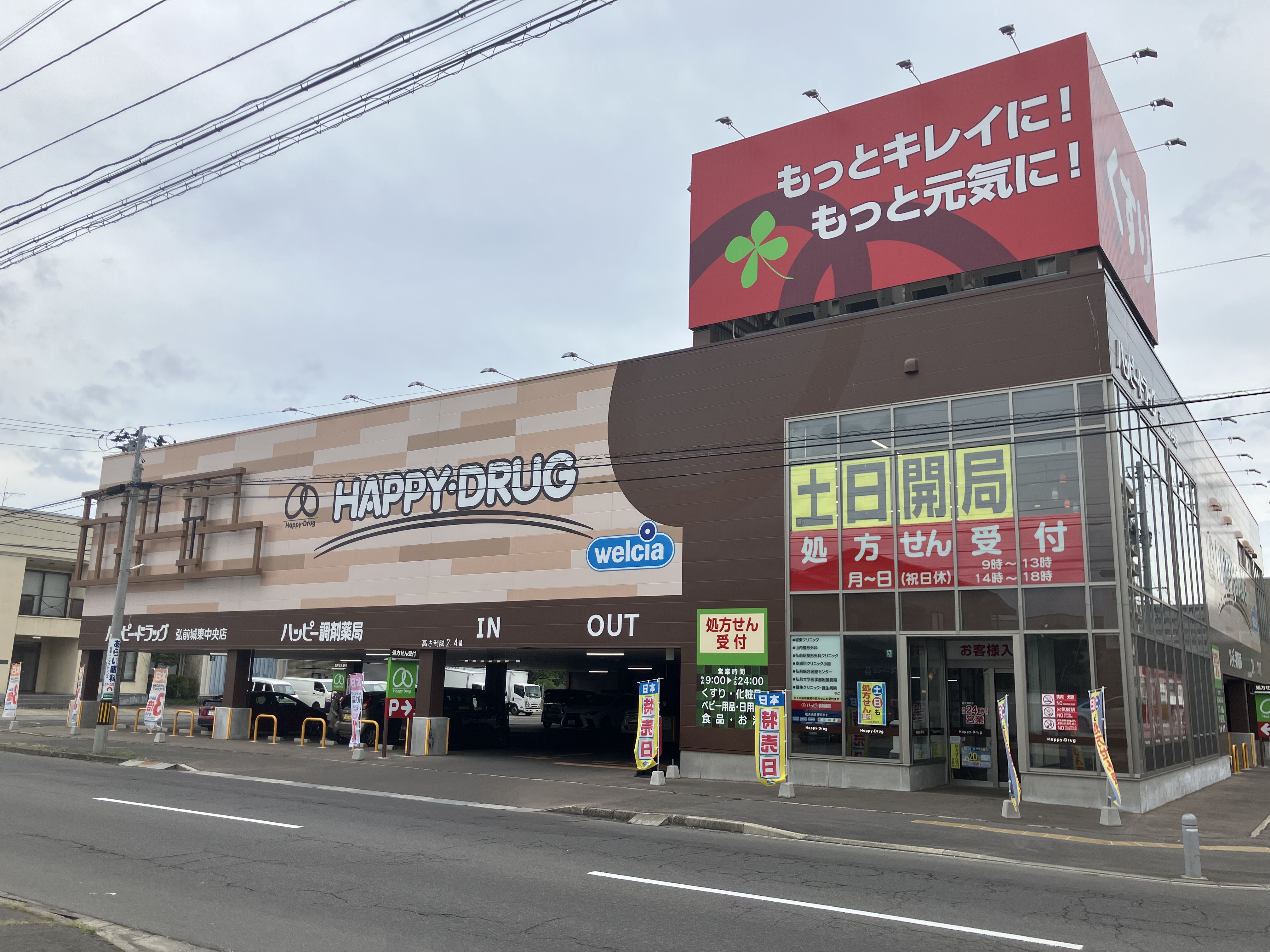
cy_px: 476
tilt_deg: +10.1
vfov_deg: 49.7
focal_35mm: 28
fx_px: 1027
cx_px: 635
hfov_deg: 63.4
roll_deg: -1.9
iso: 32
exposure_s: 1/1736
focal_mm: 3.99
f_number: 1.8
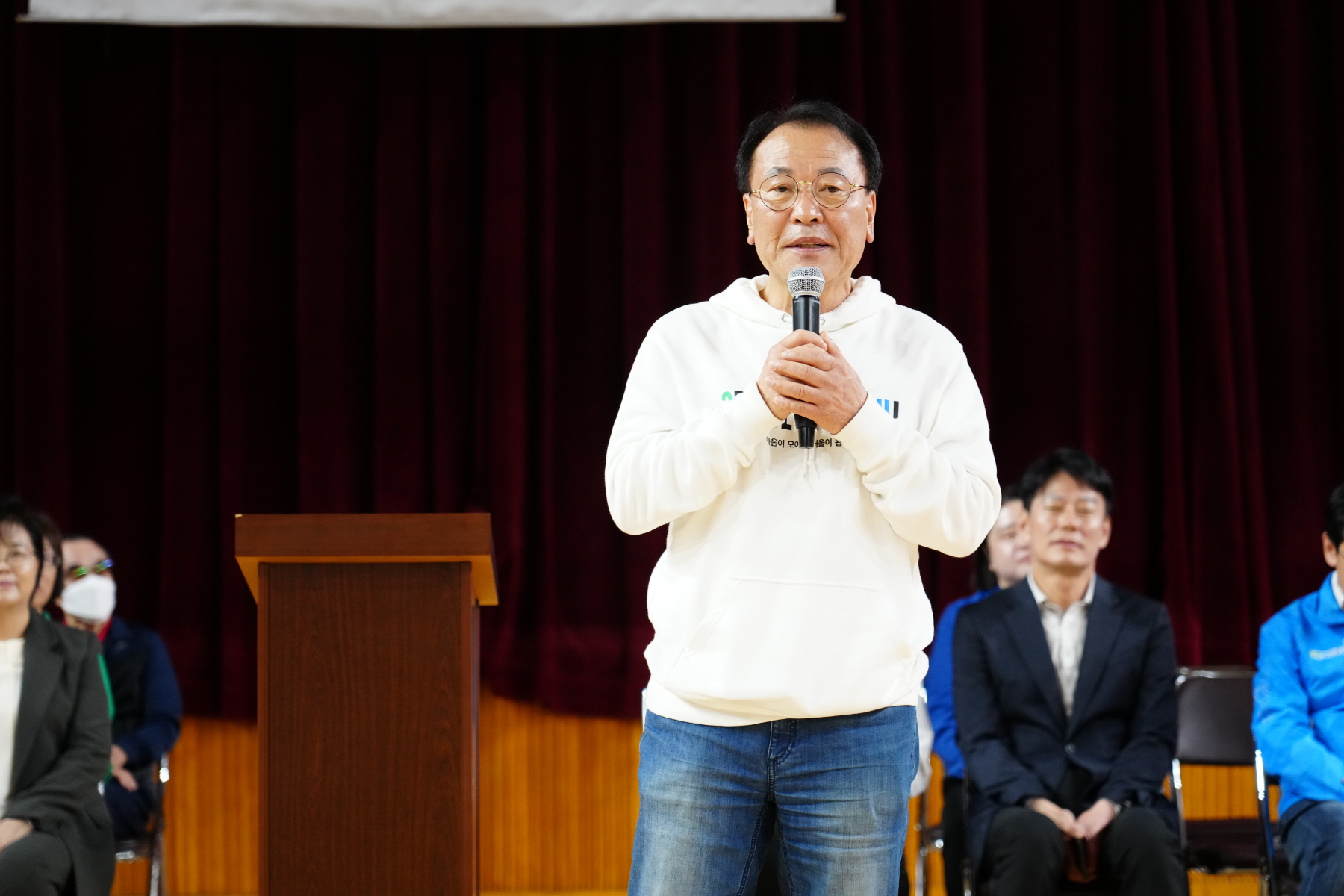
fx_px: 3920
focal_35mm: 105
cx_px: 672
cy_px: 448
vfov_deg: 13.0
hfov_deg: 19.5
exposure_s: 1/250
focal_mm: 105
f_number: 4
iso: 3200
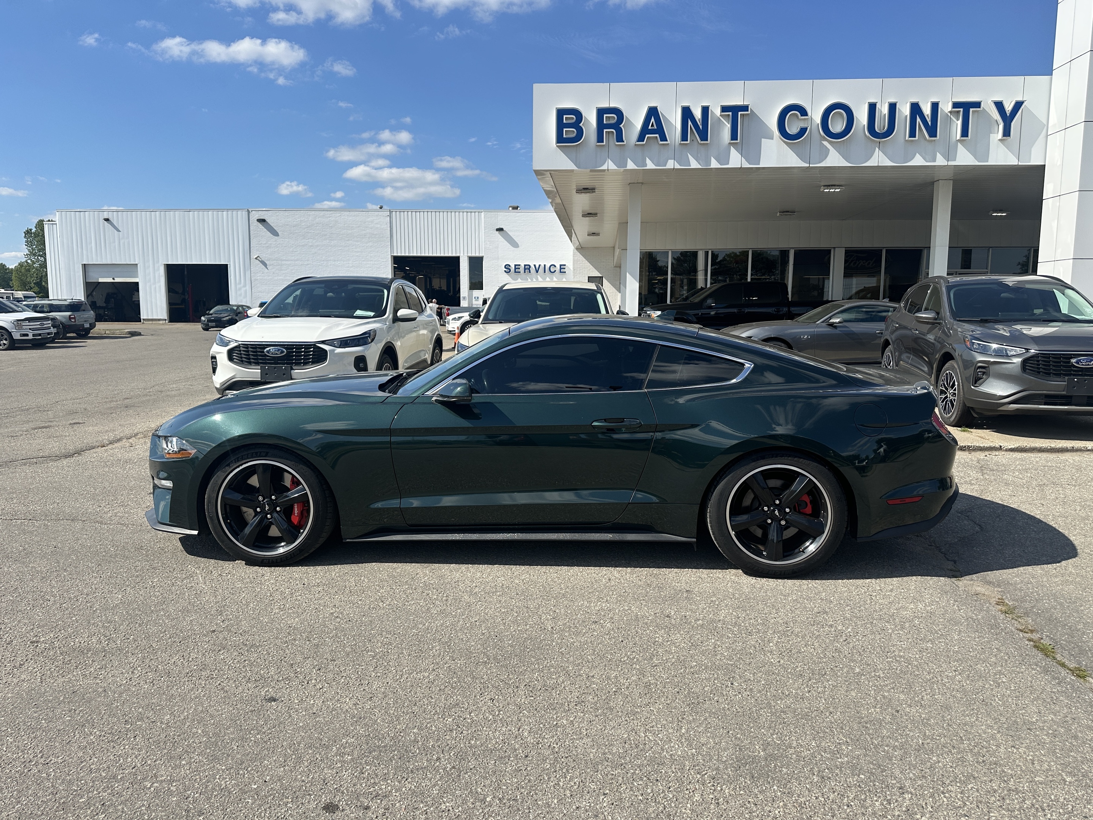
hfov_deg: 71.6
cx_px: 546
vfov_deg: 56.8
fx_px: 758
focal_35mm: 24
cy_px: 410
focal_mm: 6.86
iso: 80
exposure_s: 1/4545
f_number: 1.78
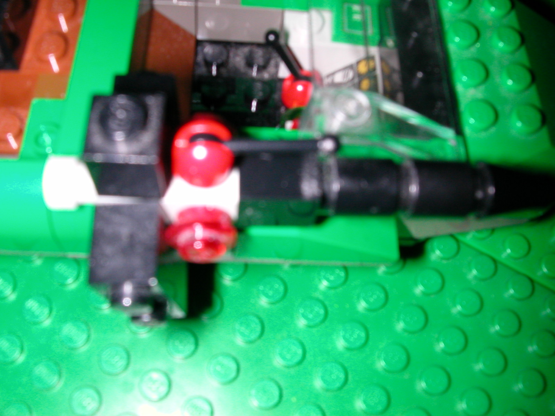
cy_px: 208
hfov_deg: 50.1
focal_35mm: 37
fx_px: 593
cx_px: 278
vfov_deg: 38.7
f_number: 4.5
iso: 100
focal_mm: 5.6
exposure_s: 1/59.9
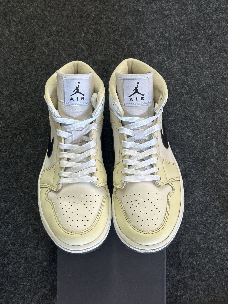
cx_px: 114
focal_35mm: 48
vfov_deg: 39.7
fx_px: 422
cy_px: 152
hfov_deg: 30.3
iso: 80
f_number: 1.78
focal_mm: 6.86
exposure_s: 1/50
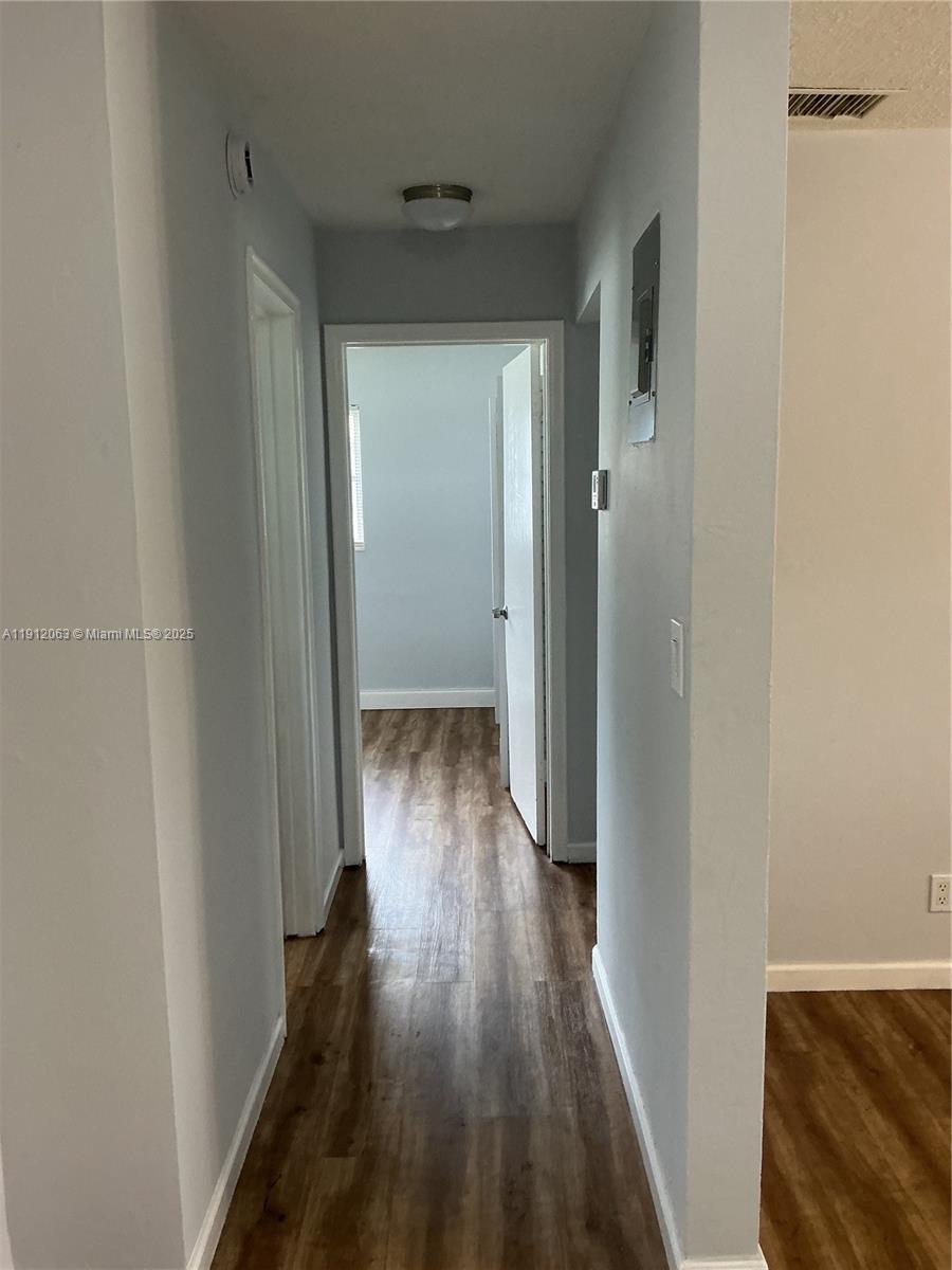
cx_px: 476
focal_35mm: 29
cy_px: 635
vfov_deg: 61.7
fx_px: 1063
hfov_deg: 48.2
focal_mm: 3
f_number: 1.8
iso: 100
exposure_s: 1/60
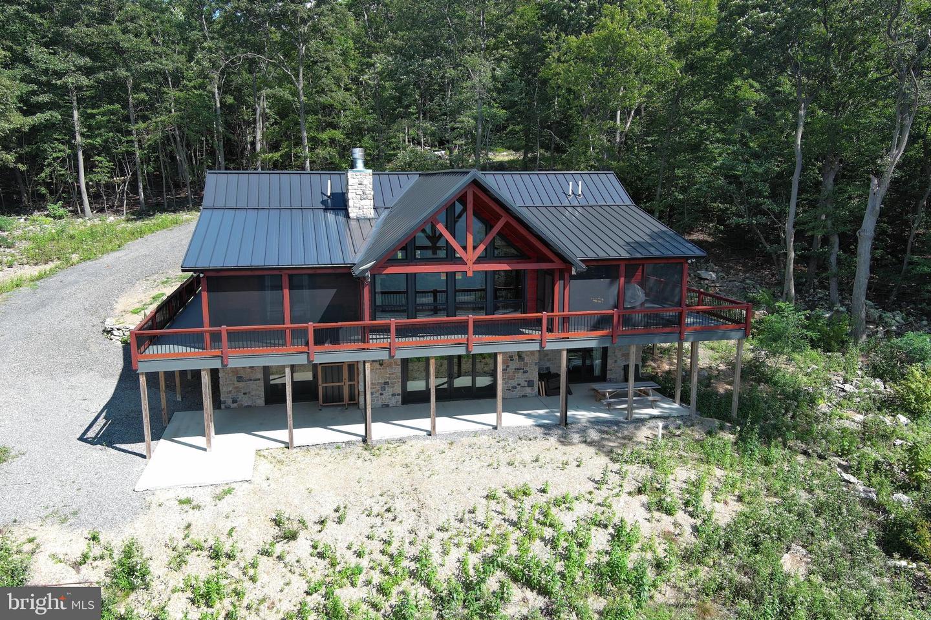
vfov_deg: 45.0
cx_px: 466
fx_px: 750
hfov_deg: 63.7
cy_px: 310
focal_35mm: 29
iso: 100
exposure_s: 1/604
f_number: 2.8
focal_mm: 10.57
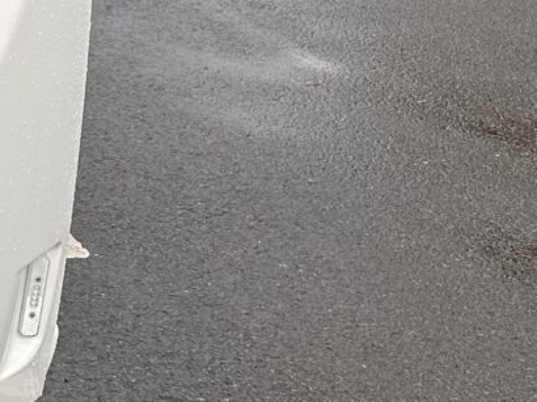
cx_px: -693
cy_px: -21
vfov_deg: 12.2
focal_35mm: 120
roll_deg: -0.8
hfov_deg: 13.0
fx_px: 1860
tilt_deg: -10.6
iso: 80
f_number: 1.78
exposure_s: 1/343
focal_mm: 6.86
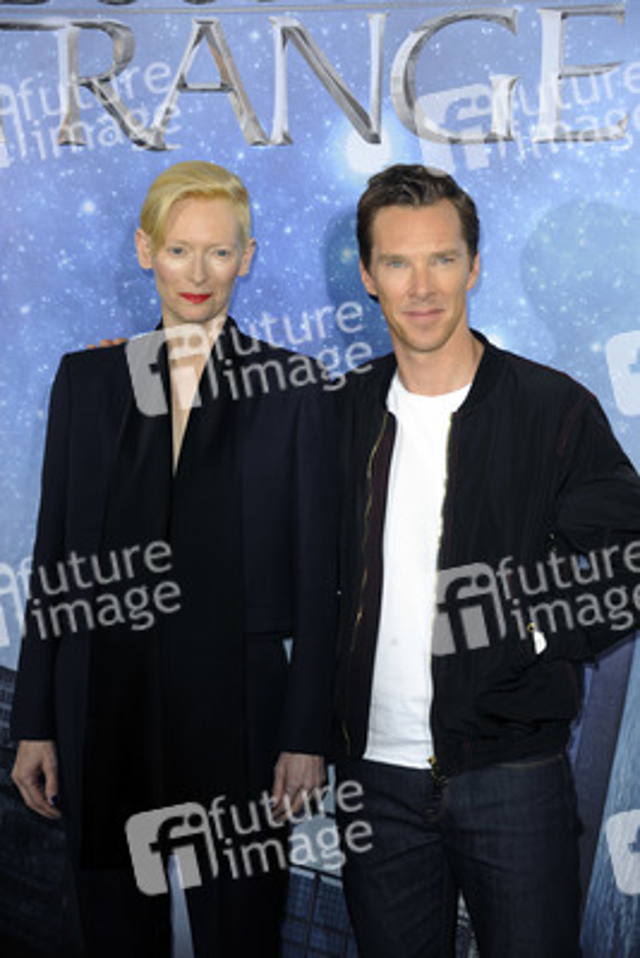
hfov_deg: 15.2
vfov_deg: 22.6
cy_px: 479
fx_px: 2398
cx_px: 320
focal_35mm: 90
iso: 500
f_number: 6.3
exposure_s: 1/200
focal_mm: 90
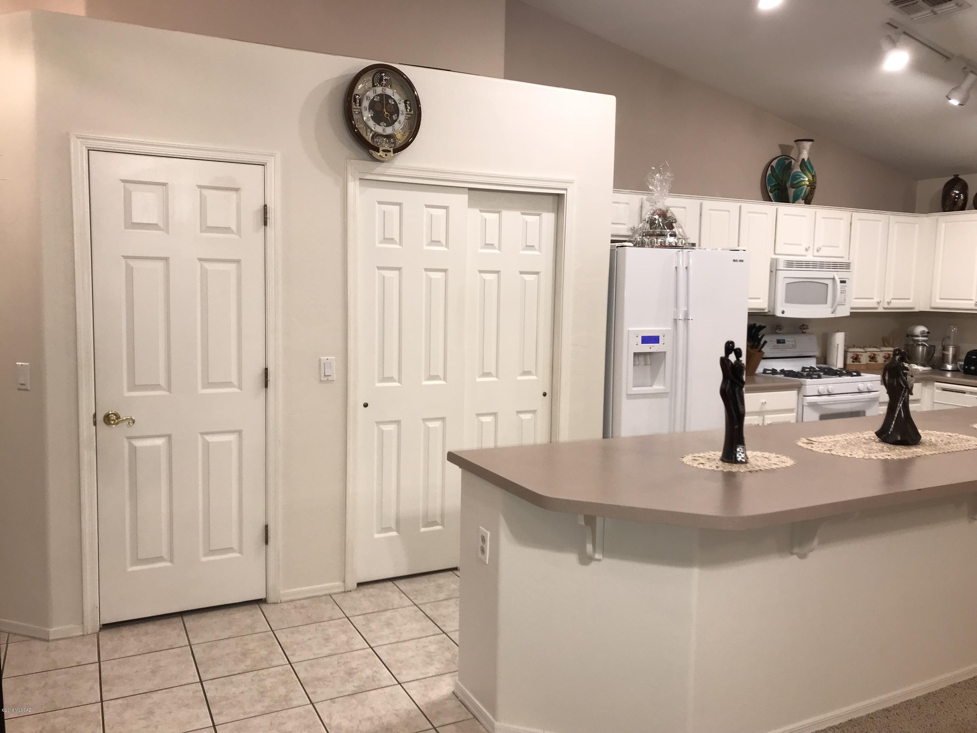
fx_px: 790
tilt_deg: -5.8
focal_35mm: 28
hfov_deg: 63.4
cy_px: 366
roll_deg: -1.0
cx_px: 488
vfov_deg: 49.7
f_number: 1.8
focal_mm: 3.99
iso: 25
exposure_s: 1/30
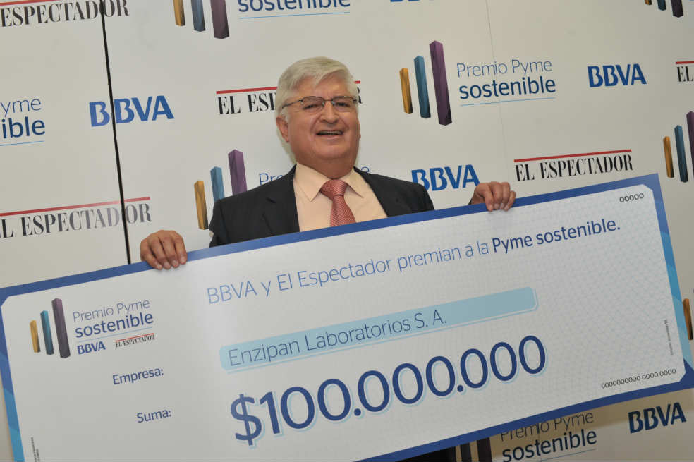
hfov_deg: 39.6
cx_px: 347
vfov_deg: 27.0
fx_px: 963
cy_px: 231
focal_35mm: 50
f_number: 6.3
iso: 1250
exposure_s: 1/125
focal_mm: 50
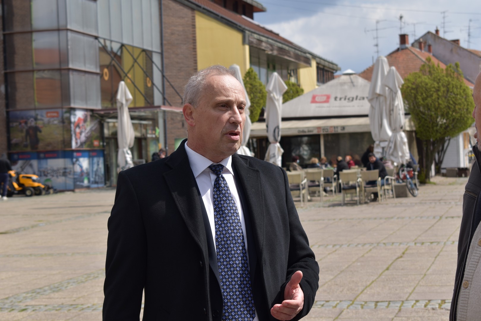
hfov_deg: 26.0
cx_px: 240
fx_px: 1042
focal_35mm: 78
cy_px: 160
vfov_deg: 17.5
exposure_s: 1/250
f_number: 8
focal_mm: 52
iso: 100
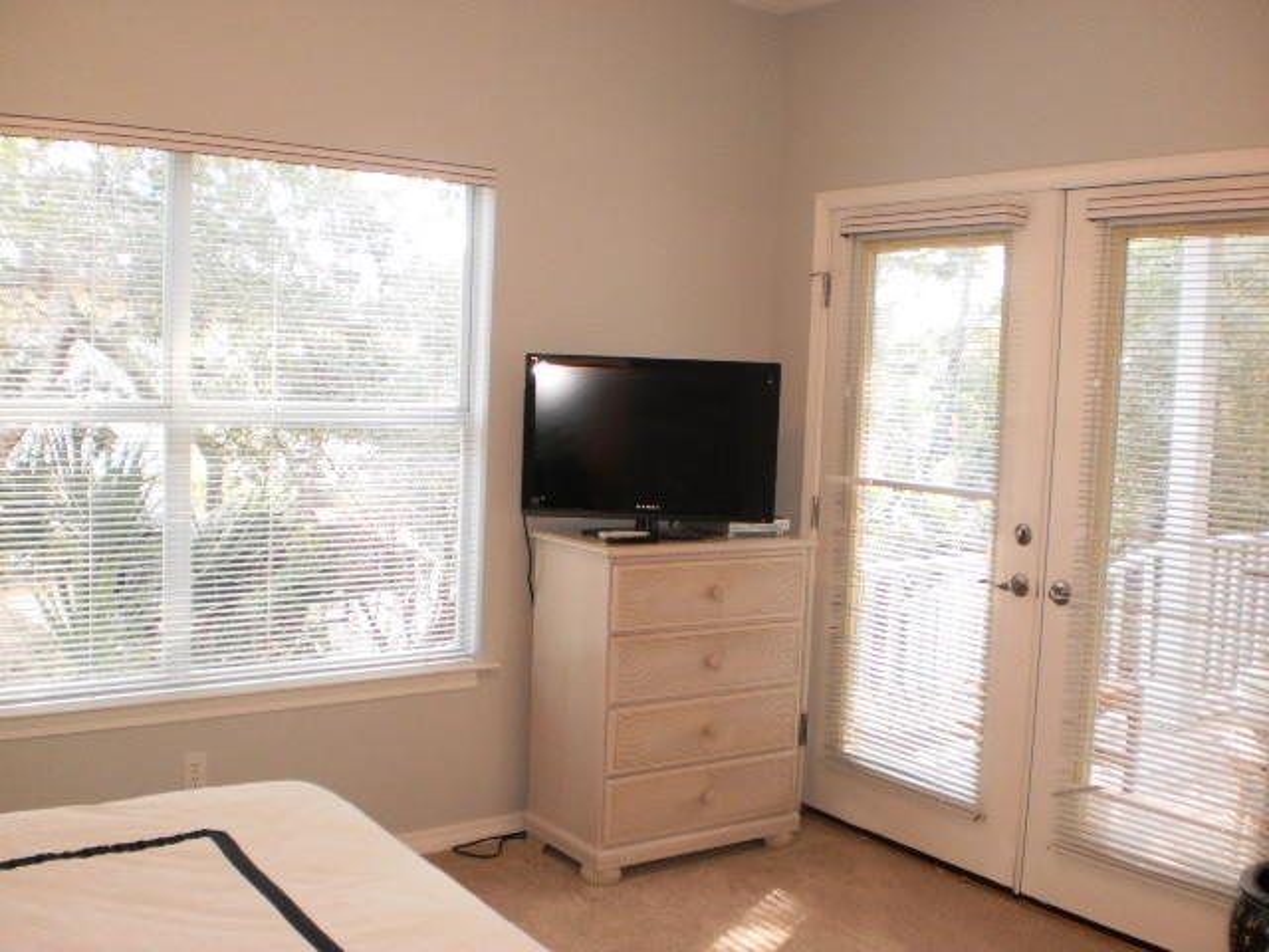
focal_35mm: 36
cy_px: 476
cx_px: 634
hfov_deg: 51.4
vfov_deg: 39.7
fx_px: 1320
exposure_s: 1/30
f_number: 3.1
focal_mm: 6.3
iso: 125
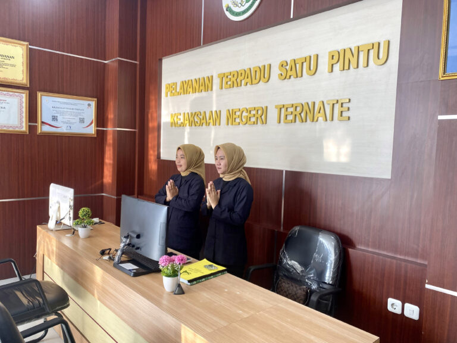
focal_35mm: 26
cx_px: 228
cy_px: 172
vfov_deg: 53.1
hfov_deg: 67.3
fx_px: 343
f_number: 1.8
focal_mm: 4.25
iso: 80
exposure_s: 1/121
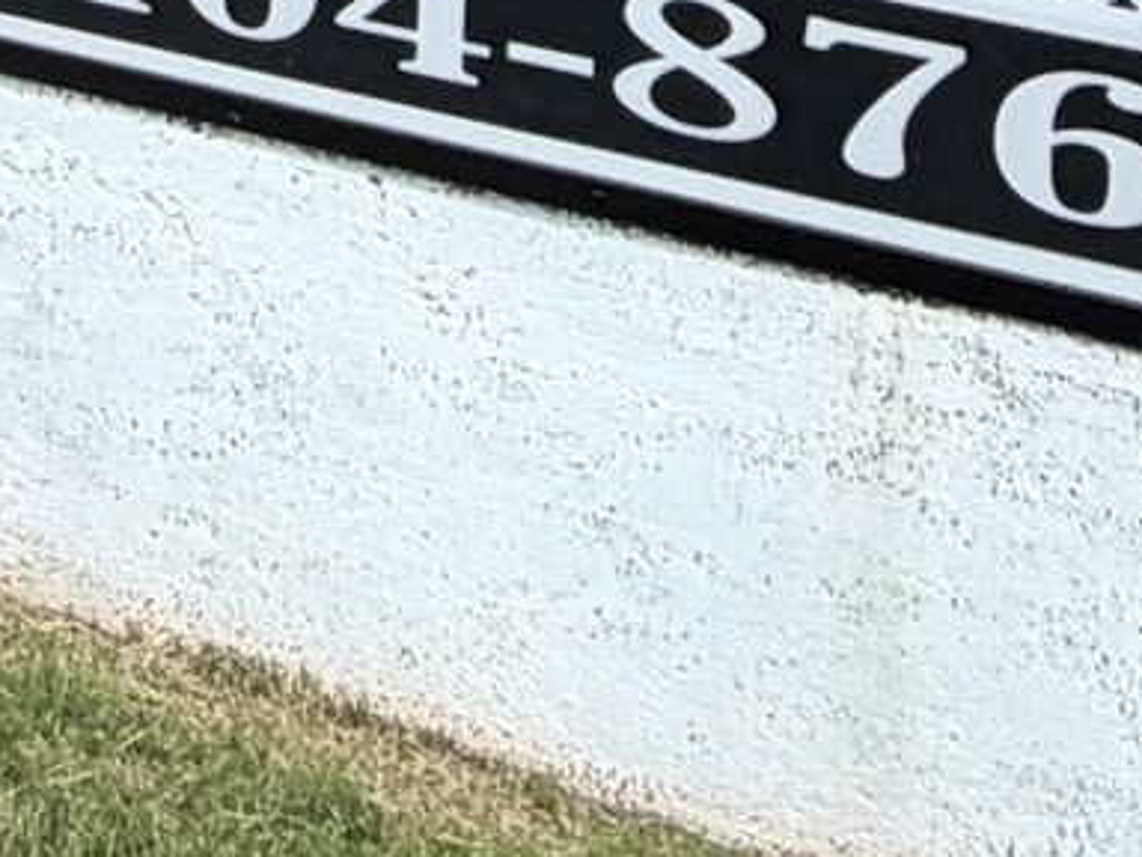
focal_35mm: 112
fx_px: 3695
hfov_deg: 17.3
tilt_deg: +2.2
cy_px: -1402
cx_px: 68
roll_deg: -0.2
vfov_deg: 10.7
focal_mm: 2.22
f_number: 2.2
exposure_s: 1/770
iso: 32
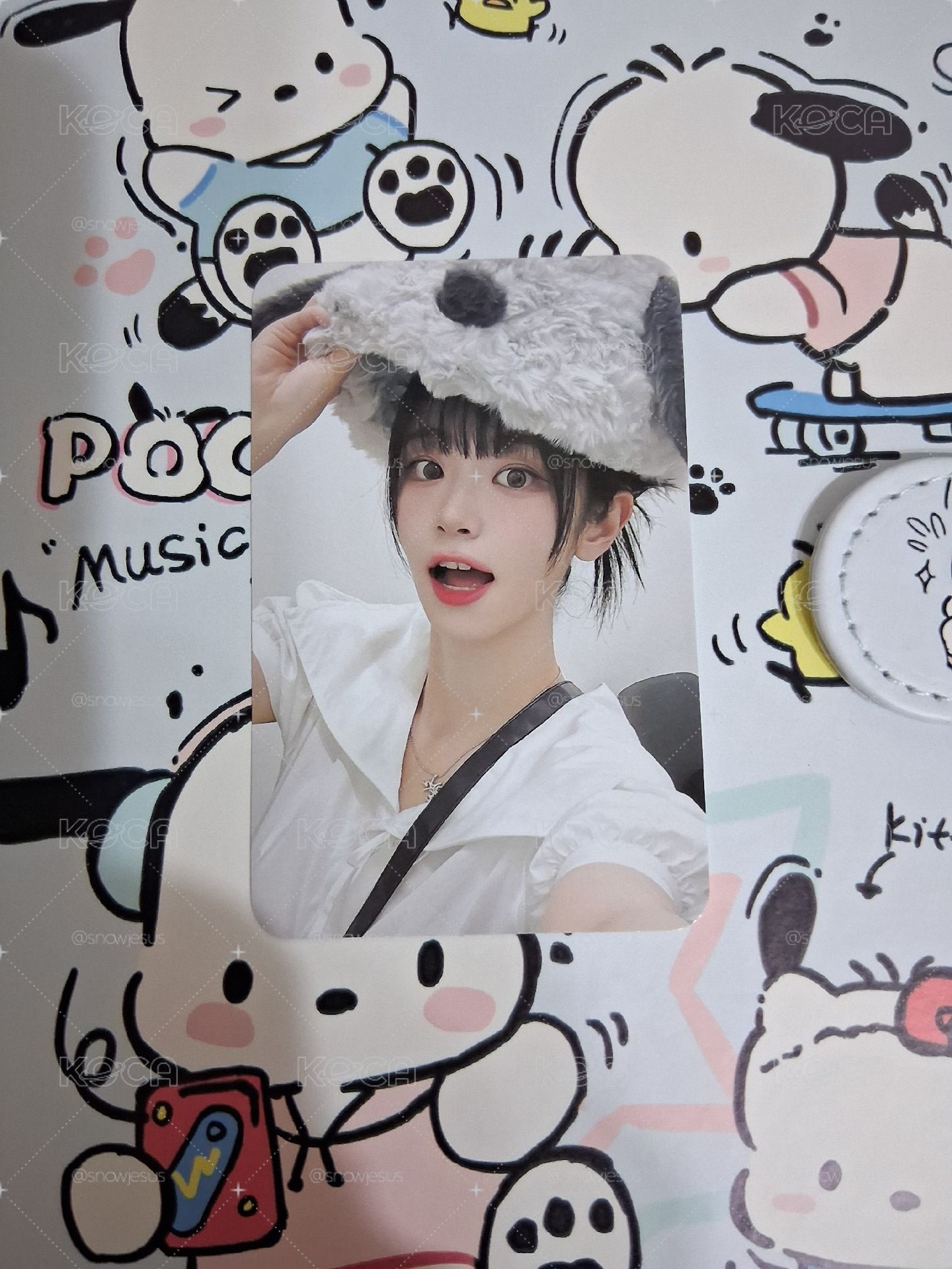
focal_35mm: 26
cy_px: 634
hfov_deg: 53.1
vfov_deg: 67.3
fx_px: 953
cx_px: 476
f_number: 1.8
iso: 400
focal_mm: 3.98
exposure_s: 1/60
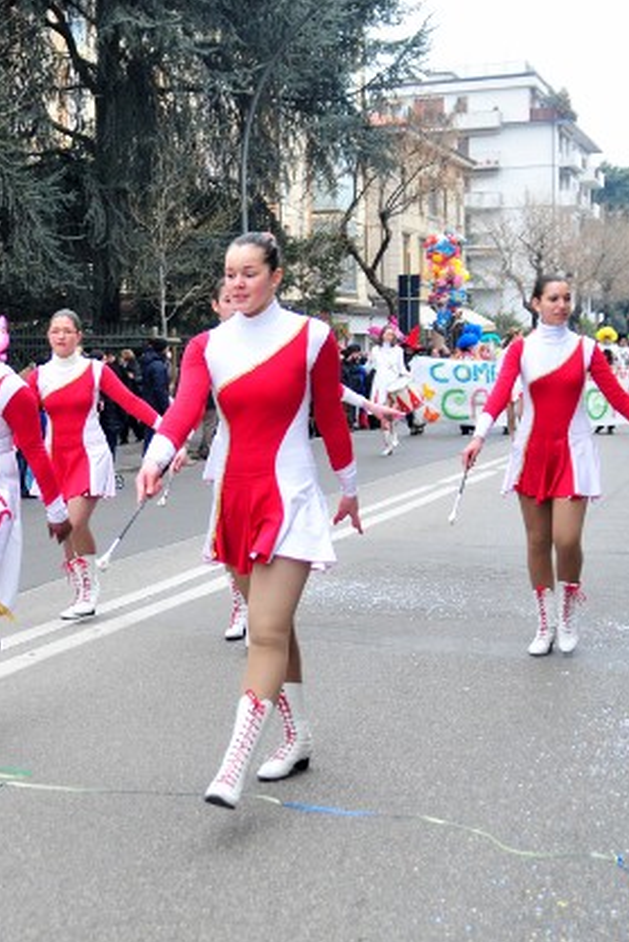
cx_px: 68
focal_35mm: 55
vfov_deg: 36.2
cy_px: 465
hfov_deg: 24.0
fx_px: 1440
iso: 500
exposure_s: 1/500
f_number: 3.2
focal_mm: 24
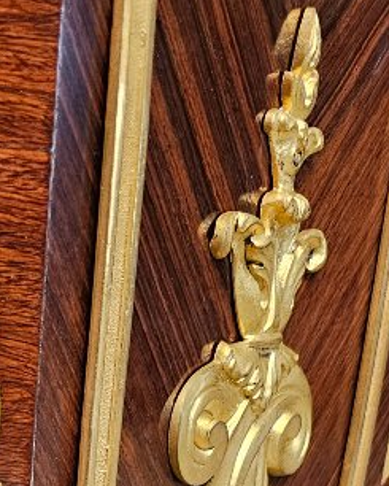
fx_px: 1266
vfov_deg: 17.7
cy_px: 861
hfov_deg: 16.8
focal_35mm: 88
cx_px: -64
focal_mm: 6.3
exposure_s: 1/100
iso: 500
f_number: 1.7
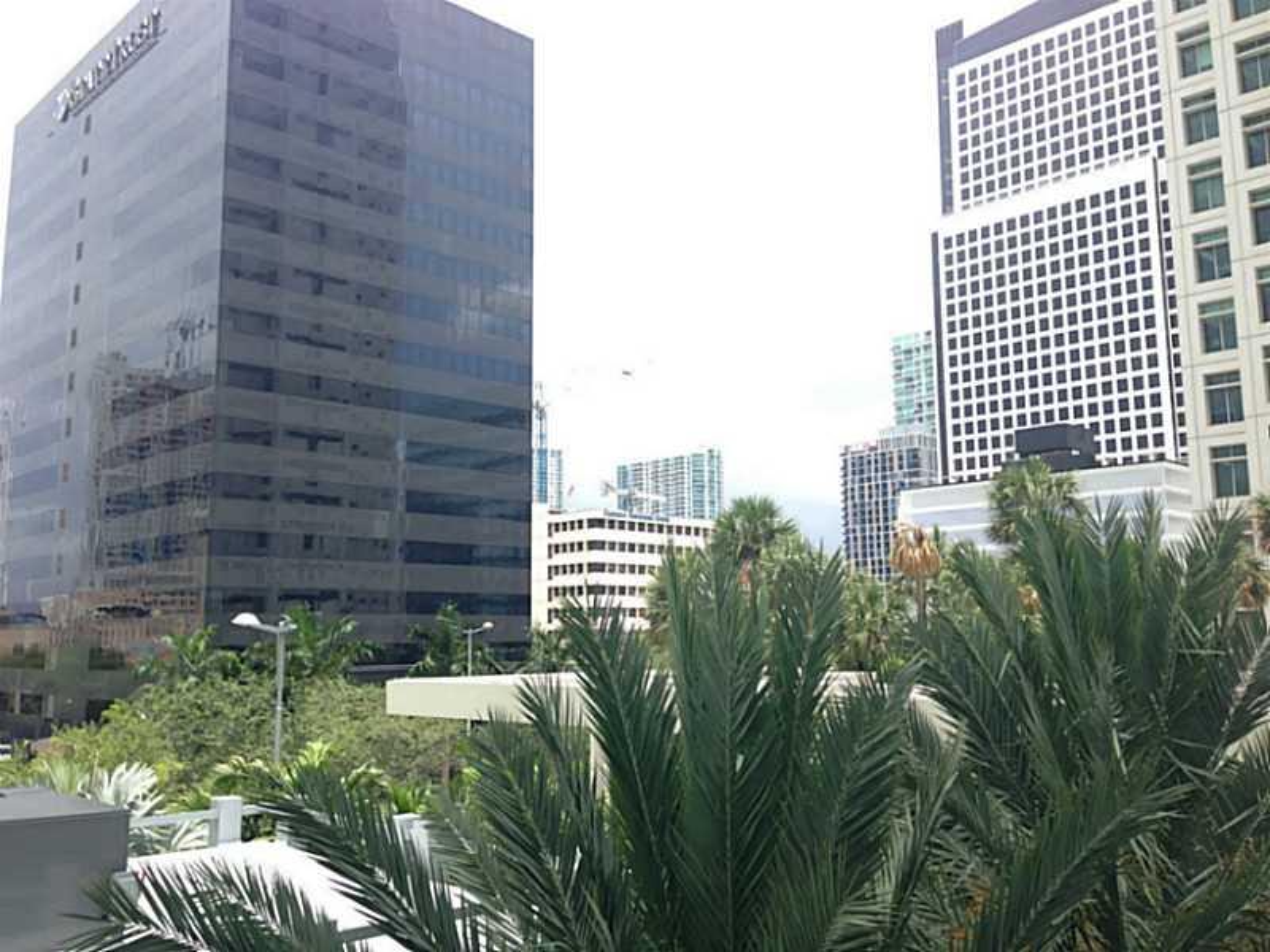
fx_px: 1211
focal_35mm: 33
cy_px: 476
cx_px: 635
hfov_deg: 55.4
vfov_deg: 42.9
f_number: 2.4
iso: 50
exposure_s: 1/547
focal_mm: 4.12
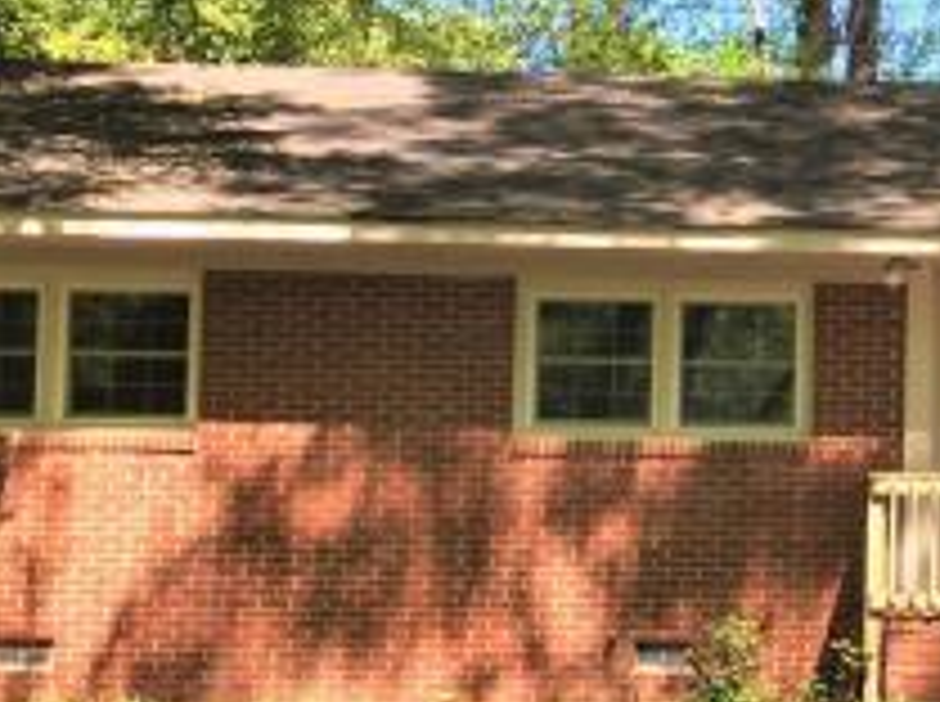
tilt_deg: +3.9
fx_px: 2413
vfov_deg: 16.5
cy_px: 392
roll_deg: -2.6
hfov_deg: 20.8
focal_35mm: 89
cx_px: 1070
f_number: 2.2
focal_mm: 4.15
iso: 32
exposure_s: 1/648
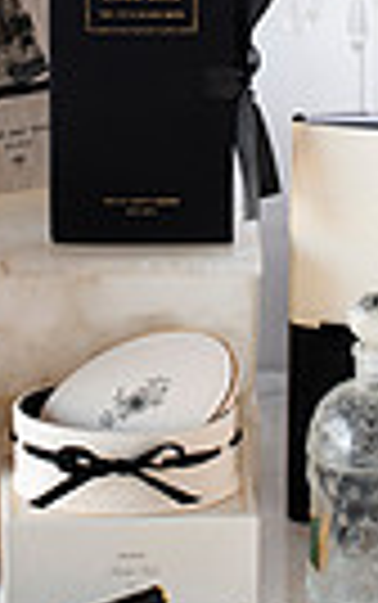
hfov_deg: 7.7
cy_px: 50
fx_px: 2813
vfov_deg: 12.1
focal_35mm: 171
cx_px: 104
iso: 200
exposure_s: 1/2
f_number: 16
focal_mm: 50
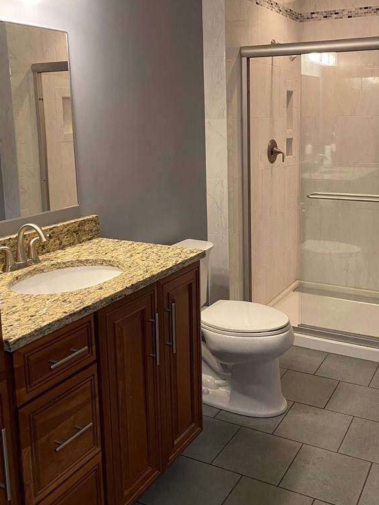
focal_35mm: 35
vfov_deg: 52.3
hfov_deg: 40.3
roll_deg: -0.6
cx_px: 246
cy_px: 204
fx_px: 511
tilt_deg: -9.8
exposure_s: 1/60
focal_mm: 4.25
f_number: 1.8
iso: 250
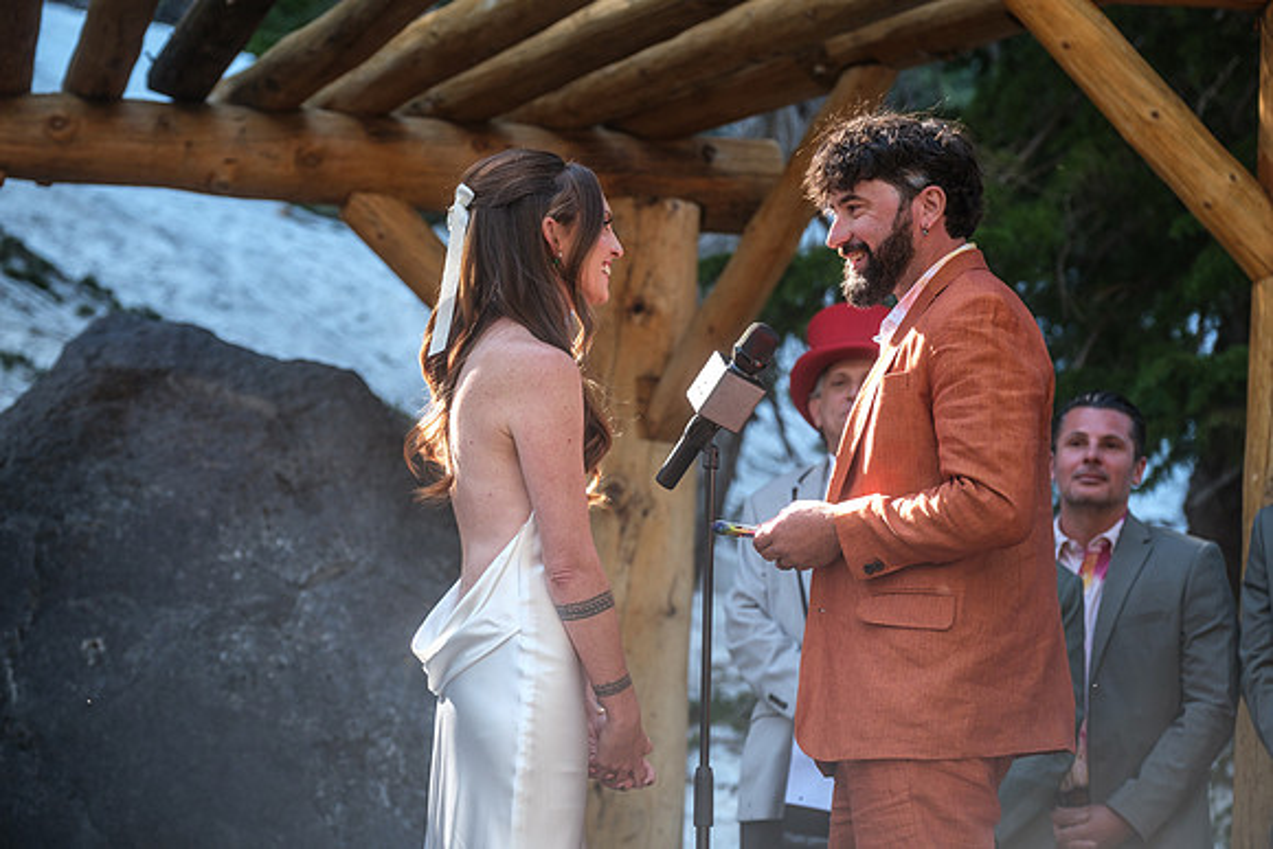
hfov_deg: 16.9
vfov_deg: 11.3
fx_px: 4279
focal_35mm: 121
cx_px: 636
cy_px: 424
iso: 400
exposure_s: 1/240
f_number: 3.6
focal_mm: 80.4
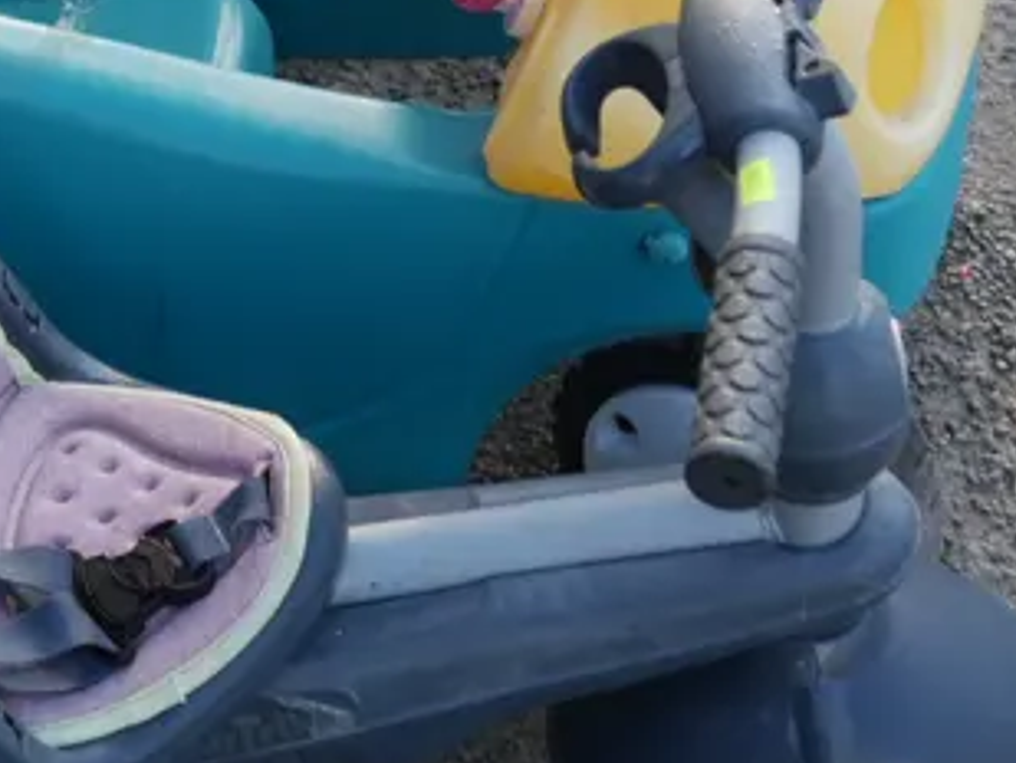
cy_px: -10
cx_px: 33
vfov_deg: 13.8
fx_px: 3112
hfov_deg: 18.1
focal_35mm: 106
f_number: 4
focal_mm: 16
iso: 200
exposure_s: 1/125
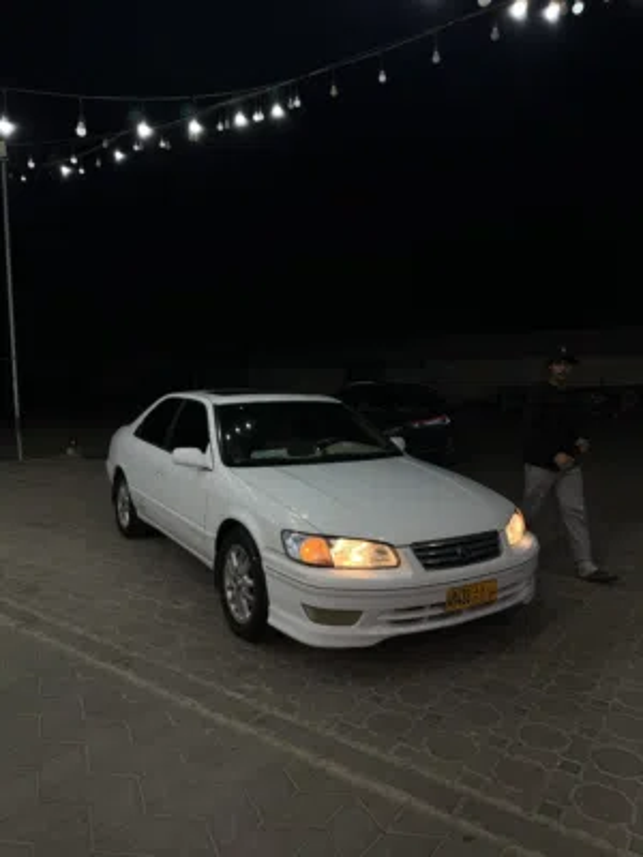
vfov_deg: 71.6
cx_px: 322
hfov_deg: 56.8
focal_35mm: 24
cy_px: 428
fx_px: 594
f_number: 1.78
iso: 50
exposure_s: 1/104
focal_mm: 6.86
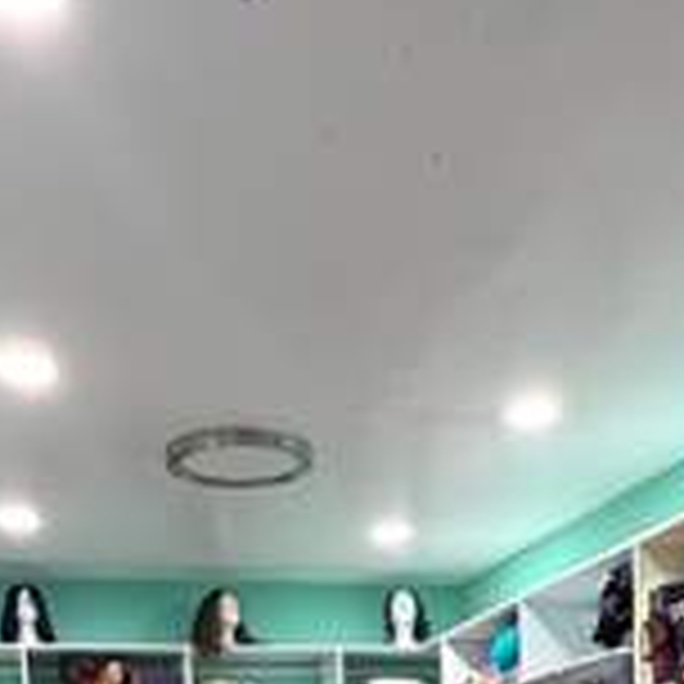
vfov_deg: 25.8
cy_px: 981
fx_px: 1162
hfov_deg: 32.8
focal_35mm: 52
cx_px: 382
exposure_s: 1/60
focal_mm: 2.22
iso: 320
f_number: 2.2
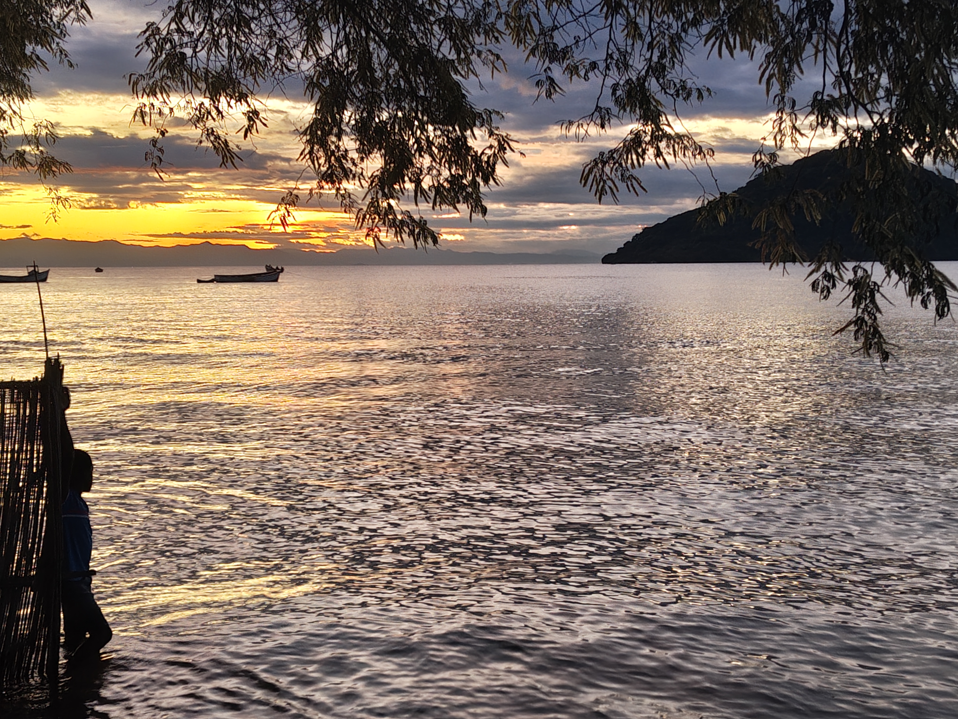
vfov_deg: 29.1
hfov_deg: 38.2
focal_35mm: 50
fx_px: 1384
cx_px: 479
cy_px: 360
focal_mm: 5.56
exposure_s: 1/33.3
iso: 1638
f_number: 1.88
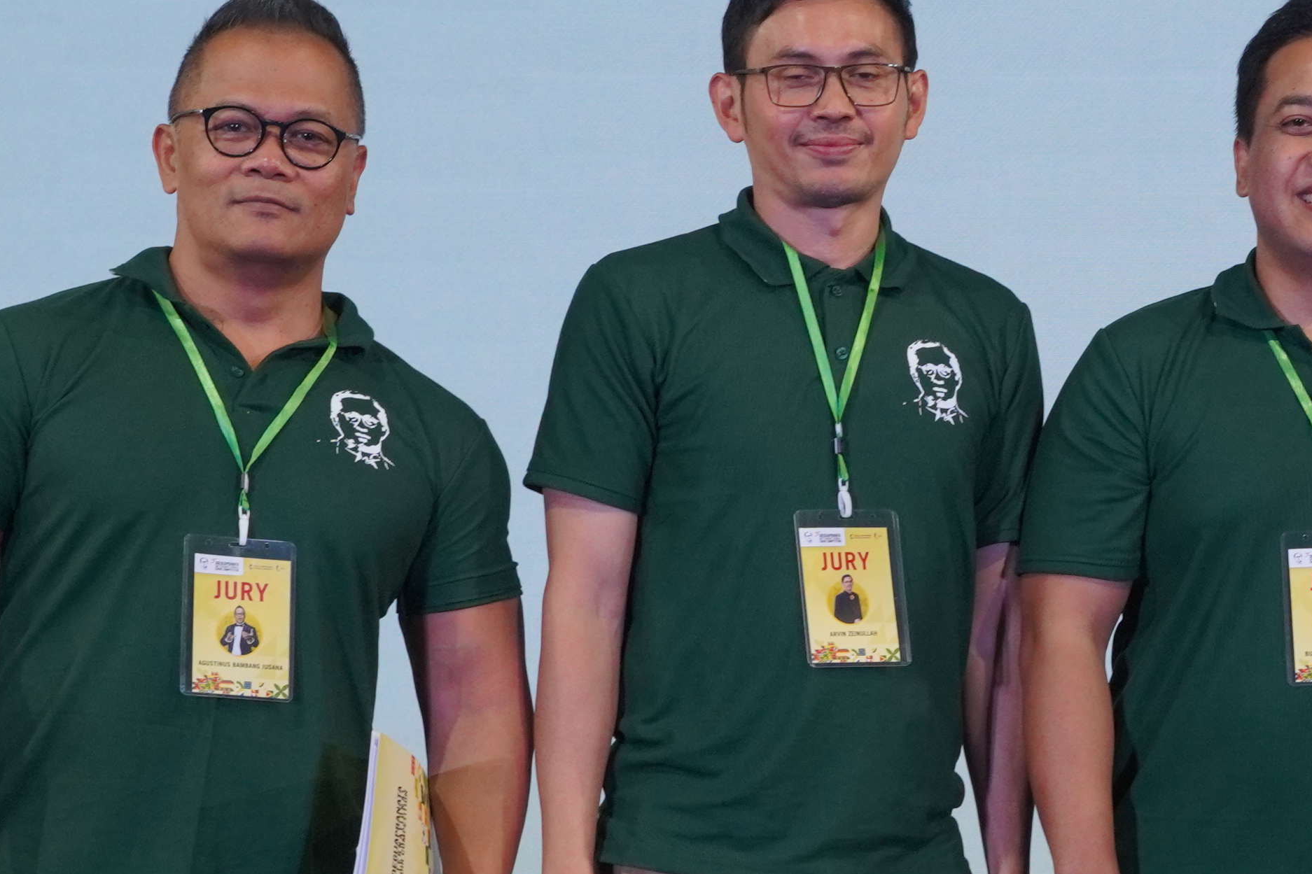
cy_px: 738
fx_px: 9802
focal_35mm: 269
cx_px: 1423
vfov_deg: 5.1
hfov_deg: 7.6
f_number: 4.5
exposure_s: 1/160
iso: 800
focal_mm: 56
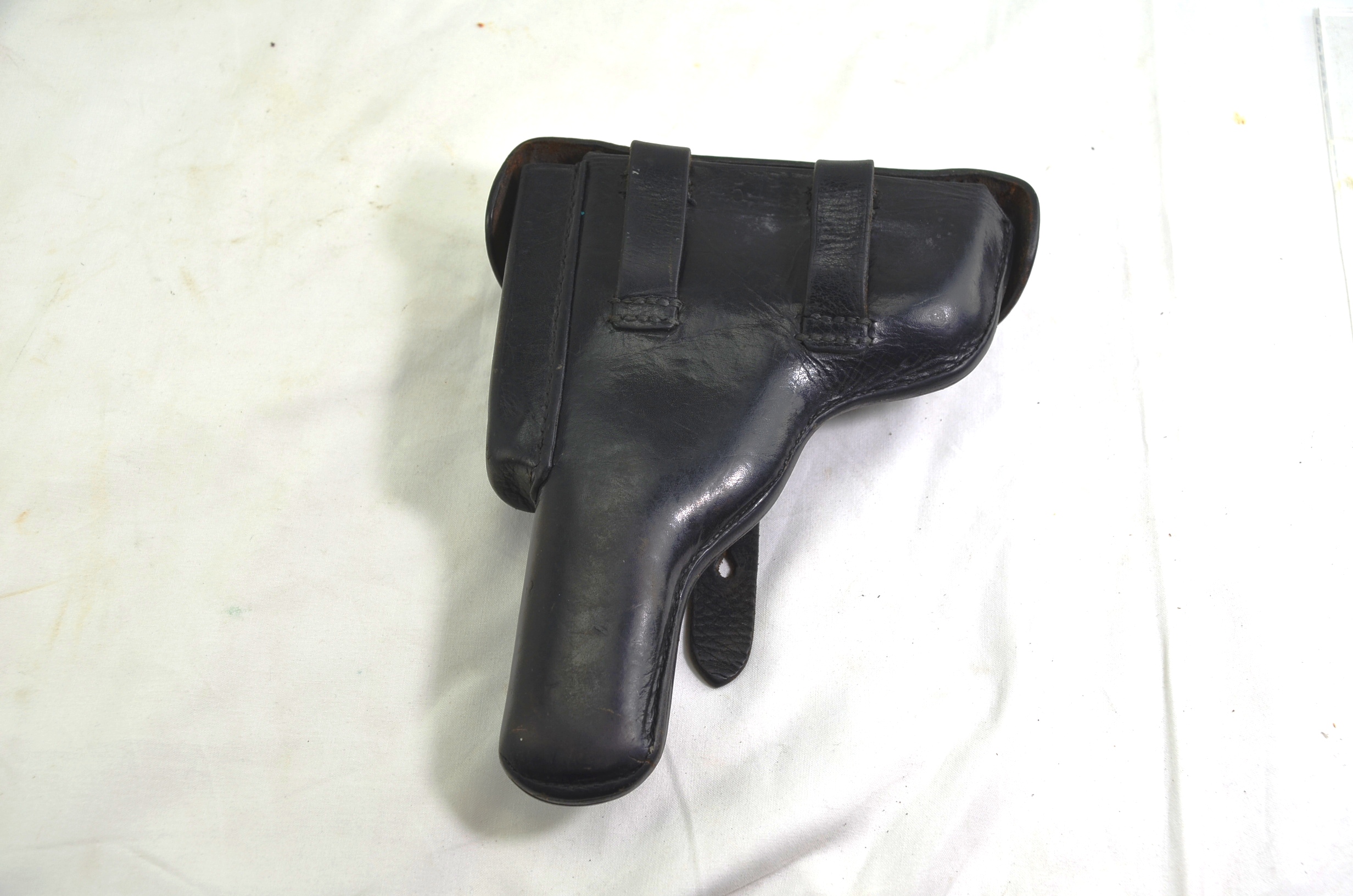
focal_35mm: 42
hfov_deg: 46.5
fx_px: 1575
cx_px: 676
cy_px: 448
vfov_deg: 31.8
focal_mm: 28
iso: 200
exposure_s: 1/125
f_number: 5.6
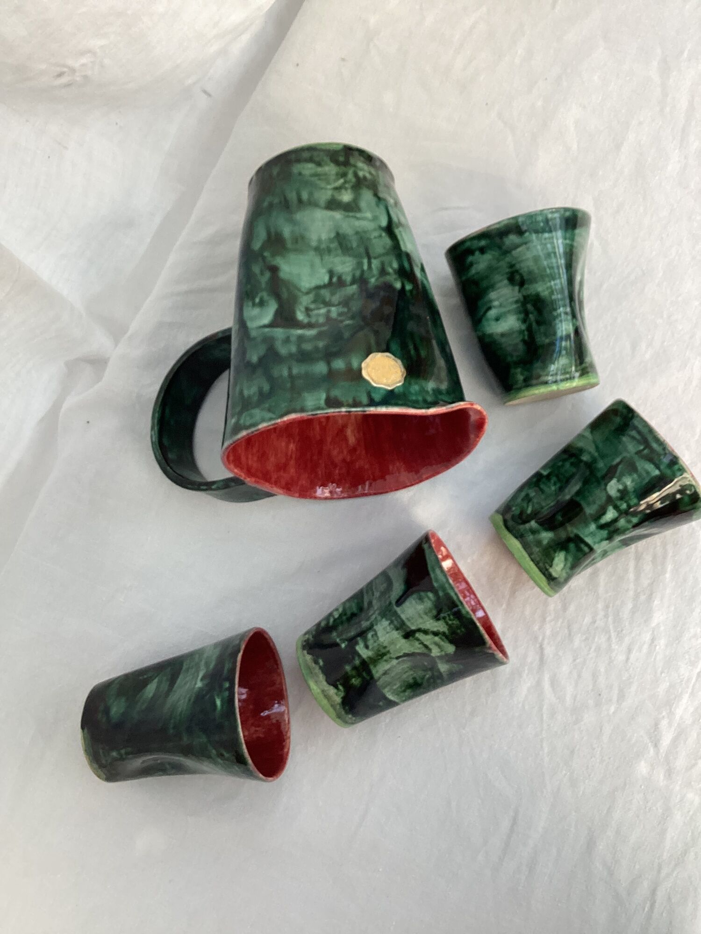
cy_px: 467
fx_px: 837
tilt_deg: -80.3
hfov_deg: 45.4
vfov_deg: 58.4
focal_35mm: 31
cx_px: 350
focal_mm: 3.3
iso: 64
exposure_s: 1/120
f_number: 2.4
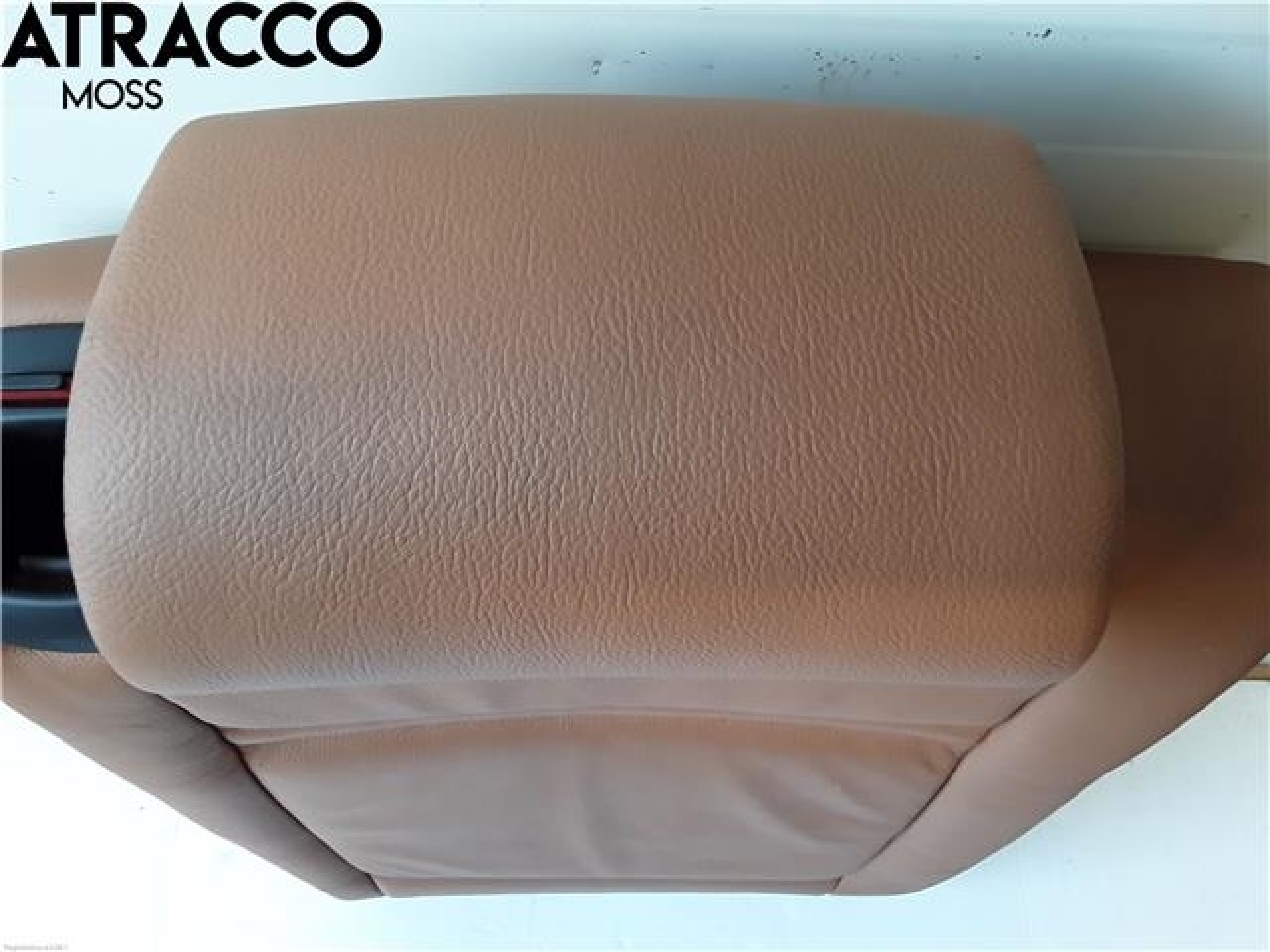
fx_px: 1027
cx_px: 635
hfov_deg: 63.4
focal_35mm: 28
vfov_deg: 49.7
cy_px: 476
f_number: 1.9
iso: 64
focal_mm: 2.91
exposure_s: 1/50
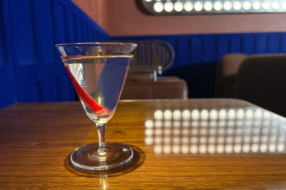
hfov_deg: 65.5
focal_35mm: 28
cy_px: 94
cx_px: 141
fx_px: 222
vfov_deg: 46.4
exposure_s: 1/40
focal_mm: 5.7
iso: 640
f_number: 1.5
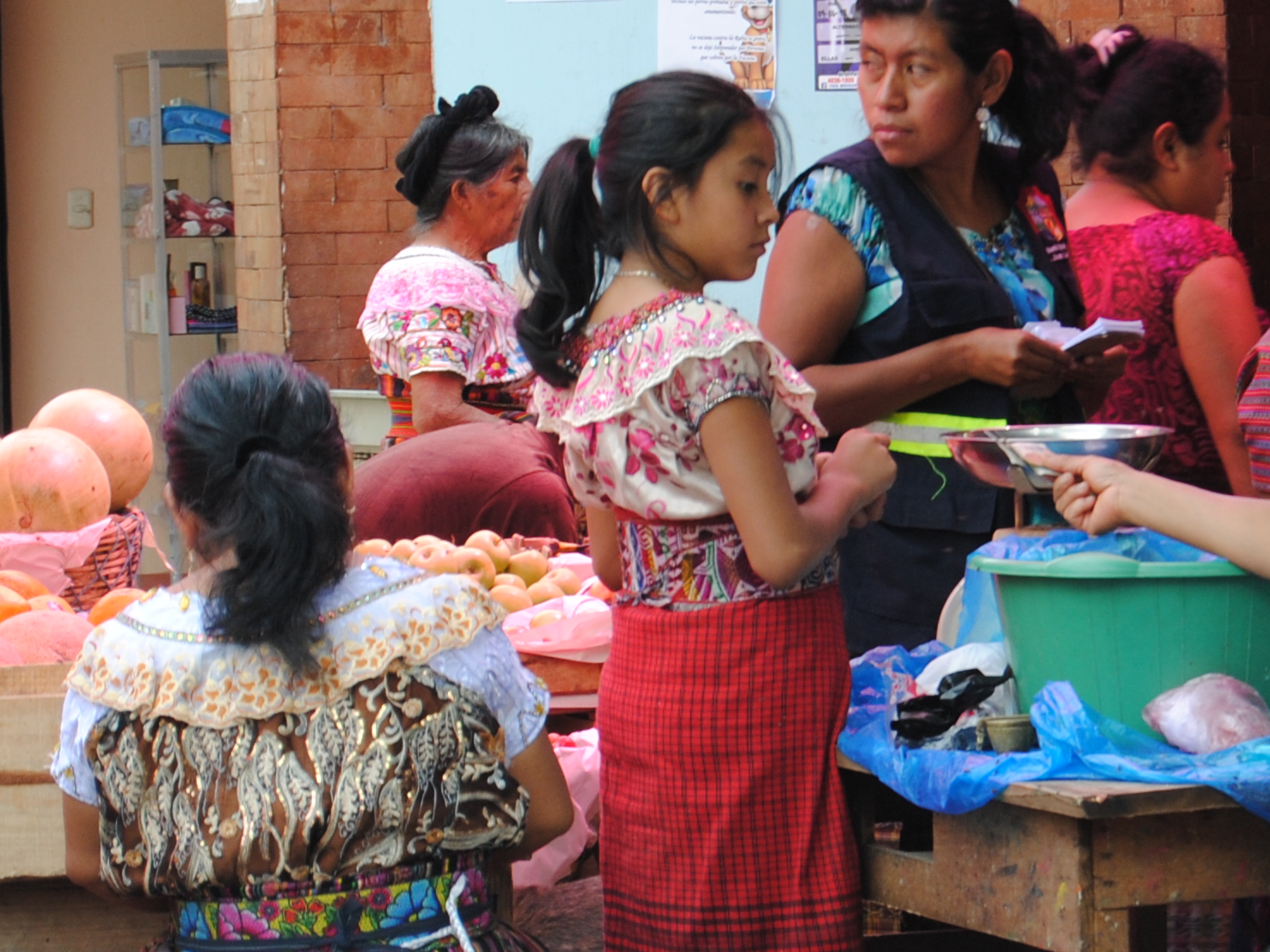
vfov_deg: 7.1
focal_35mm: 208
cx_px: 1100
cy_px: 410
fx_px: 7639
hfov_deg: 9.5
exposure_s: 1/125
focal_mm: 55
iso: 160
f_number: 5.6
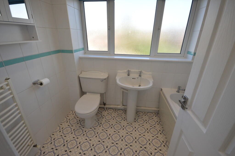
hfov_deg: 100.4
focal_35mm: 15
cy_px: 78
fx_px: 98
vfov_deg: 77.2
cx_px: 118
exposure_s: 1/125
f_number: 5.6
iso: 200
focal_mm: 10
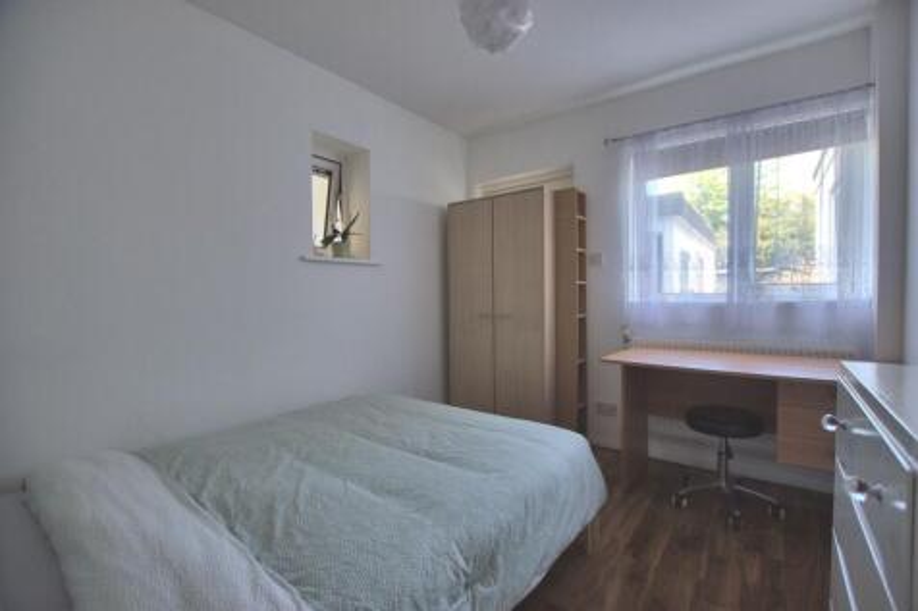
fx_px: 382
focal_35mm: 15
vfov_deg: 77.3
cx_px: 459
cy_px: 306
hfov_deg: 100.4
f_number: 3.5
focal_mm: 10
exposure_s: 1/100
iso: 100
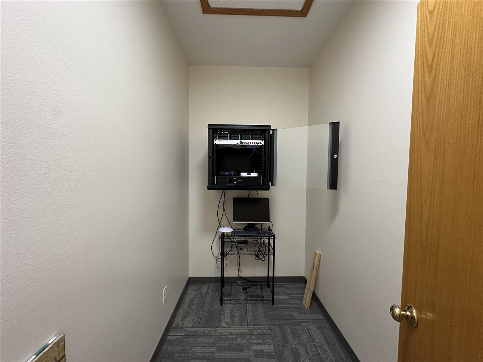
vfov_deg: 85.7
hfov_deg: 102.1
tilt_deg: -2.5
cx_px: 242
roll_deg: -0.9
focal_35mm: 14
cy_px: 181
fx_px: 195
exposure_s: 1/78
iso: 320
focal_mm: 2.22
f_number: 2.2
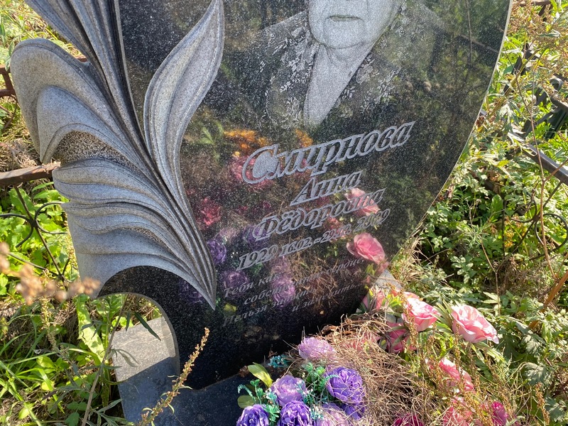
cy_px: 213
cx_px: 284
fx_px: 427
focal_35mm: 26
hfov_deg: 67.3
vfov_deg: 53.1
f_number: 1.8
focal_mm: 4.25
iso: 32
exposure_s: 1/217
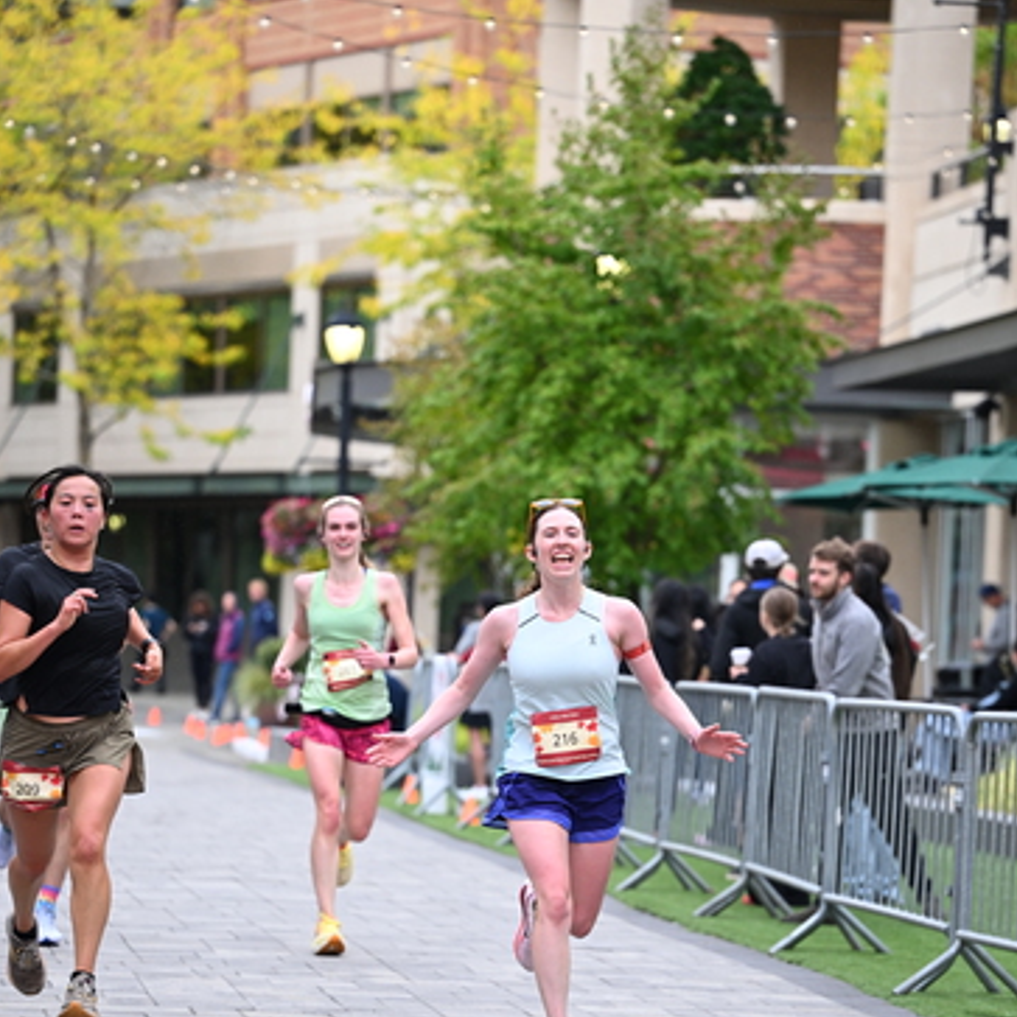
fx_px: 4919
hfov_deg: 11.8
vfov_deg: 11.8
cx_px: 506
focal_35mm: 148
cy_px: 658
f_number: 2.8
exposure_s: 1/1600
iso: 1000
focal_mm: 115
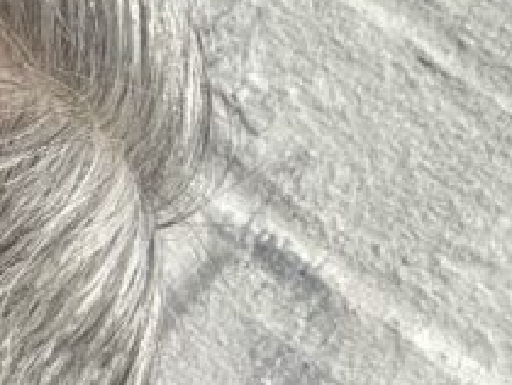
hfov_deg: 13.7
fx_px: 1658
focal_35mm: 112
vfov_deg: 13.1
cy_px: 7
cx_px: -631
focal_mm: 2.71
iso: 32
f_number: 2.2
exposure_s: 1/761
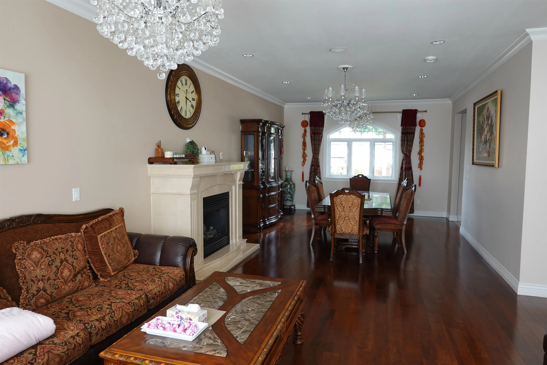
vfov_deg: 53.1
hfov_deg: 73.7
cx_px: 274
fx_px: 365
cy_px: 182
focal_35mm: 24
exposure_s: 1/30
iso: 250
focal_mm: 9
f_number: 2.8
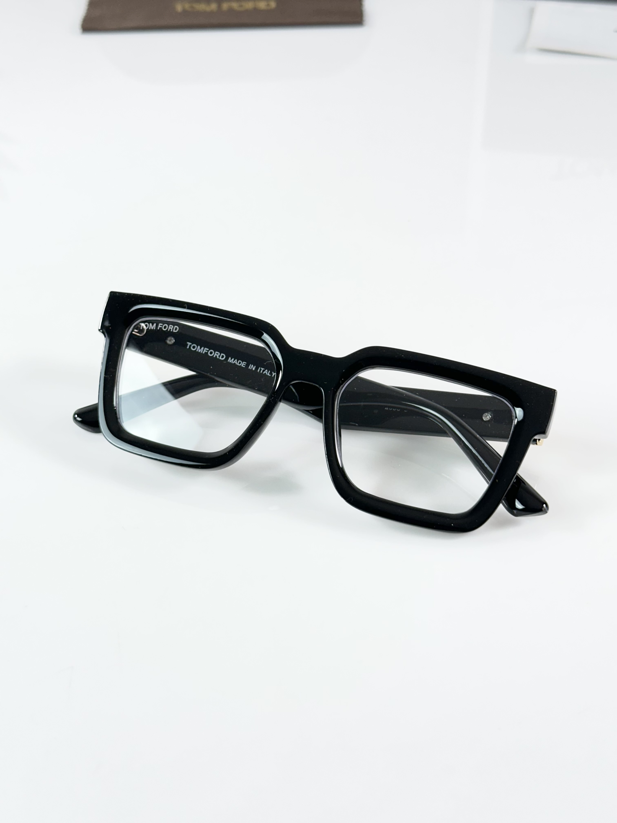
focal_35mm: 48
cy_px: 412
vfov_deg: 39.7
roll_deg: +2.2
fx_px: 1141
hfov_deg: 30.3
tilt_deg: -41.9
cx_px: 308
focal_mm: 6.86
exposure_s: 1/100
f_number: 1.78
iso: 64
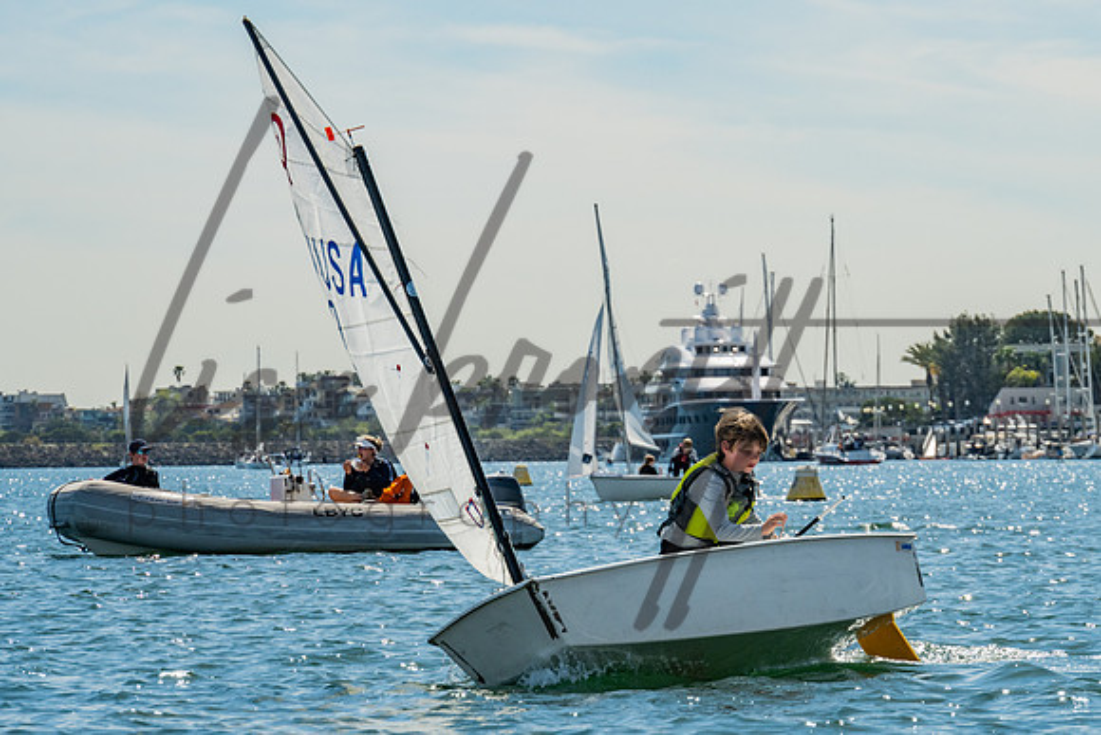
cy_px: 357
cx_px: 688
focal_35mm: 235
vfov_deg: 5.8
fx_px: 7198
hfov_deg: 8.7
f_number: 10
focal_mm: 170
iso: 250
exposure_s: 1/500
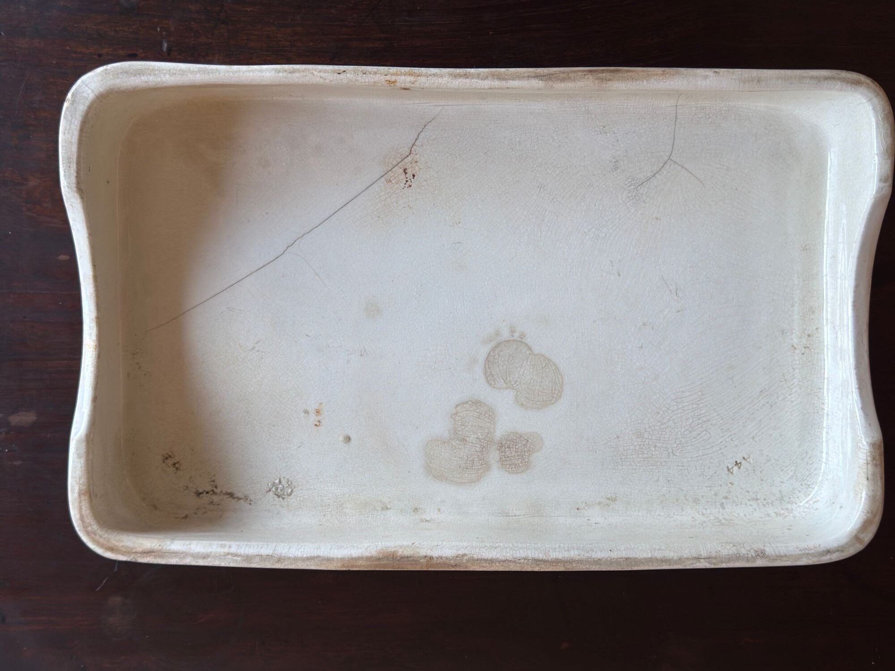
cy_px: 336
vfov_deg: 36.0
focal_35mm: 40
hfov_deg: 46.8
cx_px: 448
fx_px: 1034
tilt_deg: -86.6
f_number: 1.78
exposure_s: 1/104
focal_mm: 6.76
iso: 125
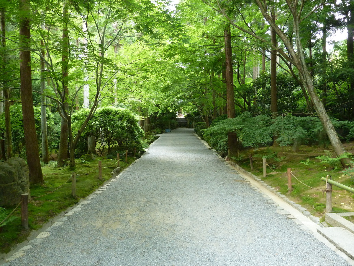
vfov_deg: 54.9
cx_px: 177
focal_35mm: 25
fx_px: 256
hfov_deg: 69.4
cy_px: 133
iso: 250
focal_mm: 4.1
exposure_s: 1/30
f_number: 3.3
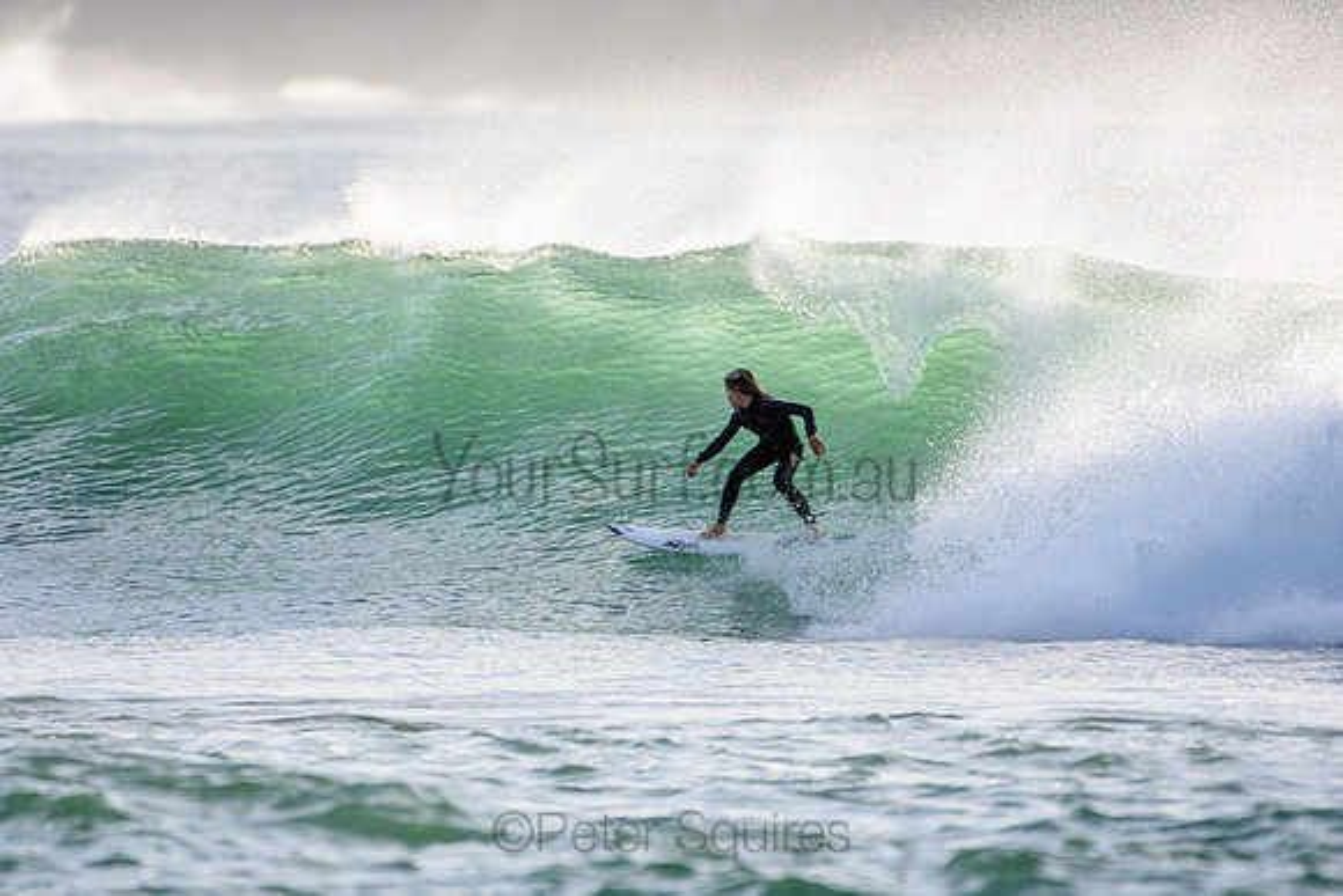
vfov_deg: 1.8
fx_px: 27984
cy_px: 448
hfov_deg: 2.7
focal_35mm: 750
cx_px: 672
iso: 640
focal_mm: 500
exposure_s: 1/2500
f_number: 5.6
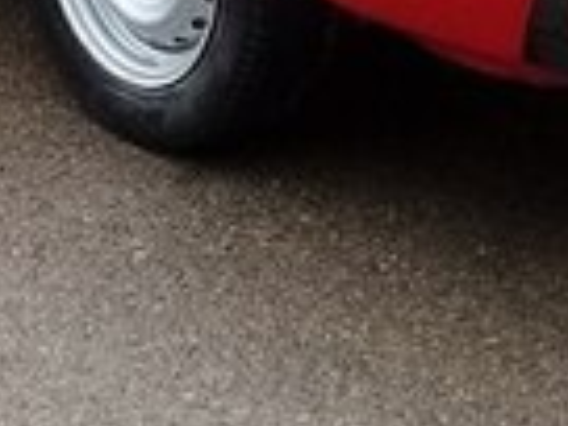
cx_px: 347
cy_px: -236
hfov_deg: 13.2
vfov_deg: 9.6
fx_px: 2461
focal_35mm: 150
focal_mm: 3.3
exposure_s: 1/100
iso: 80
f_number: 2.2
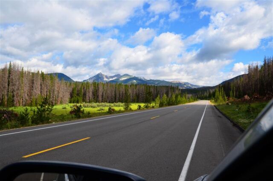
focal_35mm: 33
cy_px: 90
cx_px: 136
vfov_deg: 39.7
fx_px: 250
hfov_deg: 57.4
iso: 100
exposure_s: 1/125
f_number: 11
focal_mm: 22
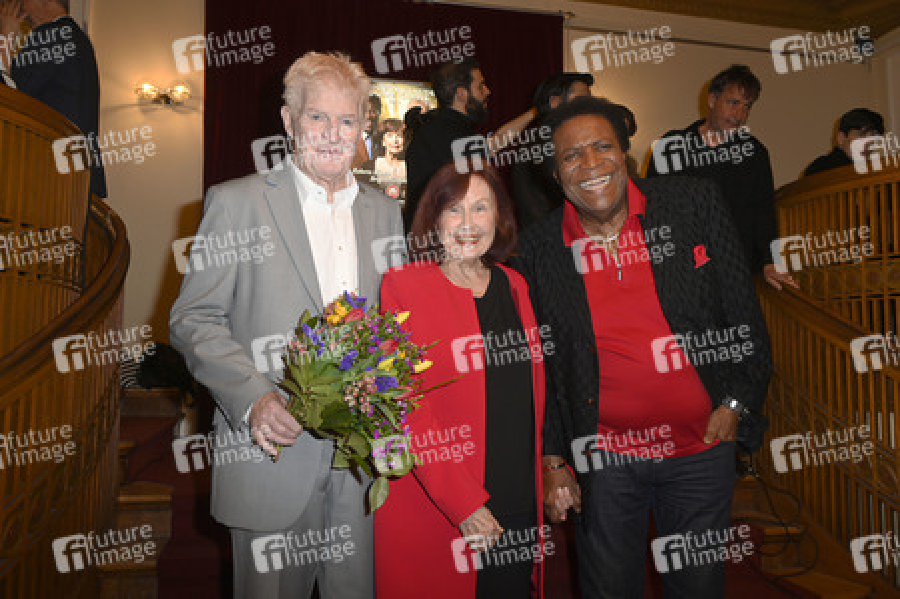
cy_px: 300
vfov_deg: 41.1
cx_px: 450
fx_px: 799
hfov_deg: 58.8
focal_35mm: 32
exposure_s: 1/200
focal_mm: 32
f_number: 5.6
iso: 2000
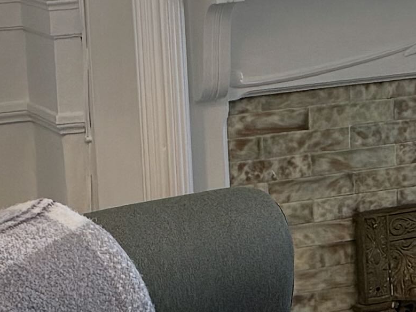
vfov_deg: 8.4
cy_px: 41
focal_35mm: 176
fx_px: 2115
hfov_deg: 10.9
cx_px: 566
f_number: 1.78
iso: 200
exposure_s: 1/214
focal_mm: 6.76
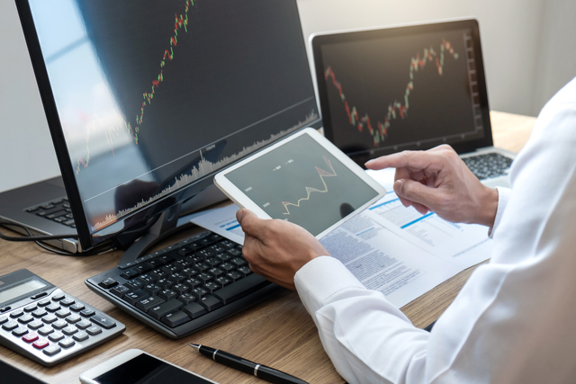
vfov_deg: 23.0
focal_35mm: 59
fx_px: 944
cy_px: 192
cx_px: 288
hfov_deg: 33.9
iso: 500
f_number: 3.6
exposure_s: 1/125
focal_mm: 39
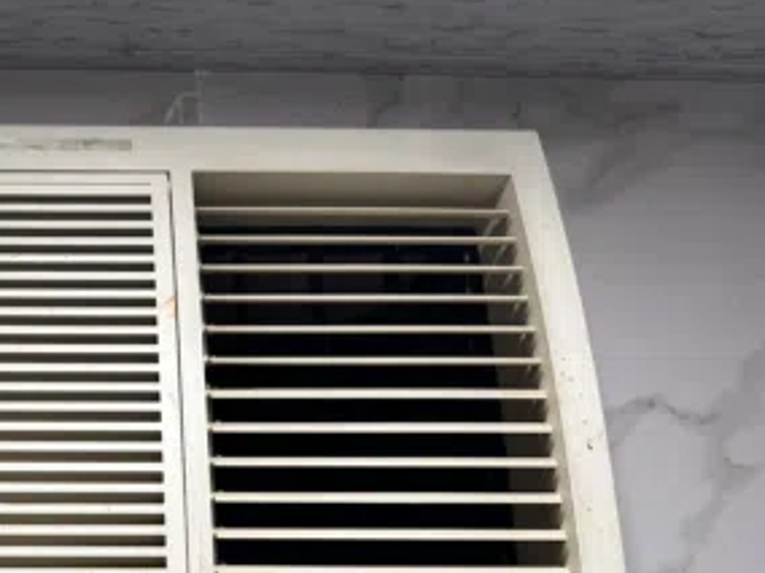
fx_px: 1193
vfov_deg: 25.7
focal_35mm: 54
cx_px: 11
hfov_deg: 32.8
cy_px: 576
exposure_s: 1/100
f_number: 1.78
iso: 64
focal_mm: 6.86
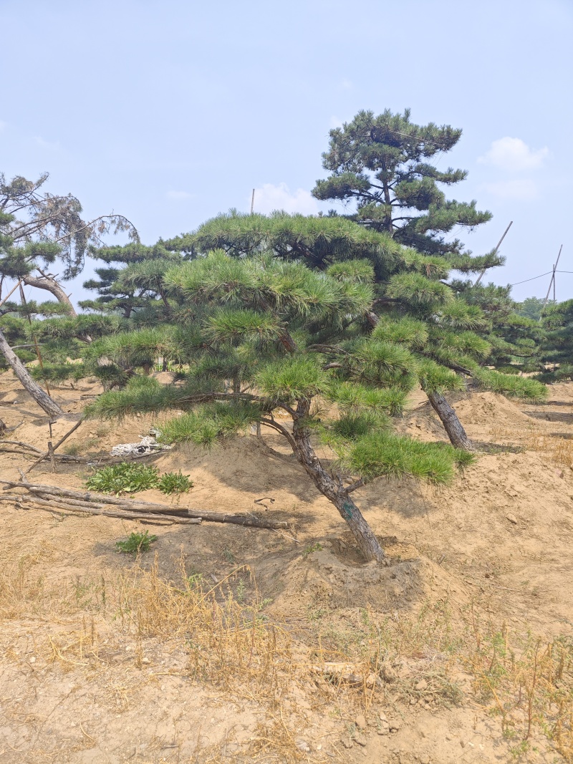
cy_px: 382
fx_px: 508
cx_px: 286
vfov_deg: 73.9
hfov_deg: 58.9
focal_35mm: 23
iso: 50
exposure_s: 1/1320
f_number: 1.9
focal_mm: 8.7
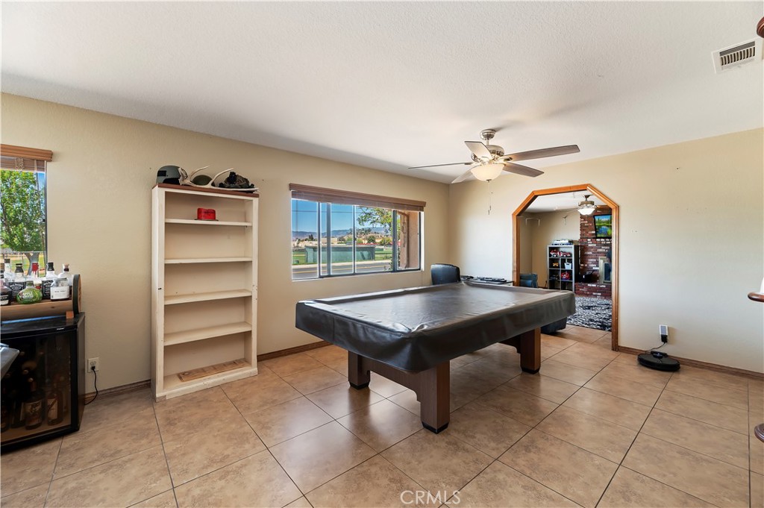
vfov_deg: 81.1
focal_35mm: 14
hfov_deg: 104.3
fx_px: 297
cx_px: 382
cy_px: 254
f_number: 10
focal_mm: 14
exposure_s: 1/6
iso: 500
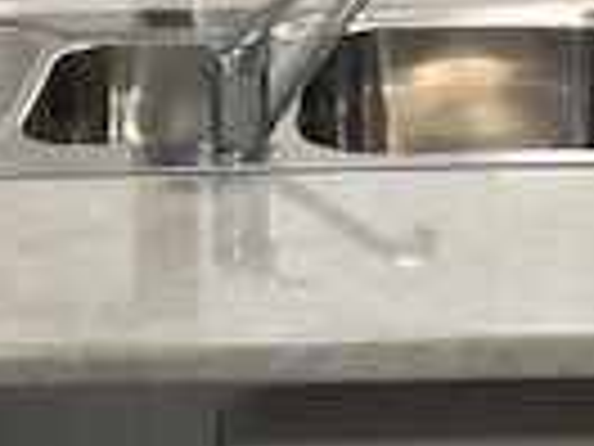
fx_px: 2334
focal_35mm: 136
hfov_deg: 14.4
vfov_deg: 10.5
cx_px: 486
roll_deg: +0.6
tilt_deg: -8.6
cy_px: -239
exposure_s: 1/33
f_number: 1.8
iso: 32
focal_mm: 4
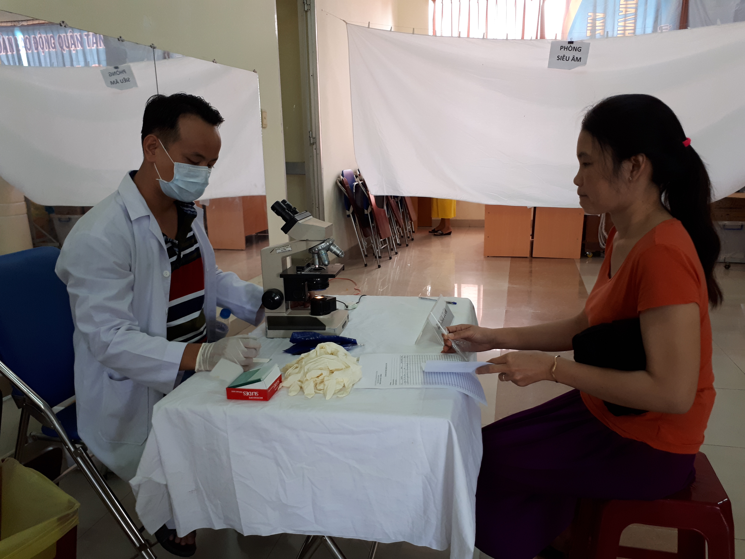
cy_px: 280
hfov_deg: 65.3
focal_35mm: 27
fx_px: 581
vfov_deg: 51.4
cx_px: 372
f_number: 1.9
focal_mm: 3.6
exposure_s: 1/33
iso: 125
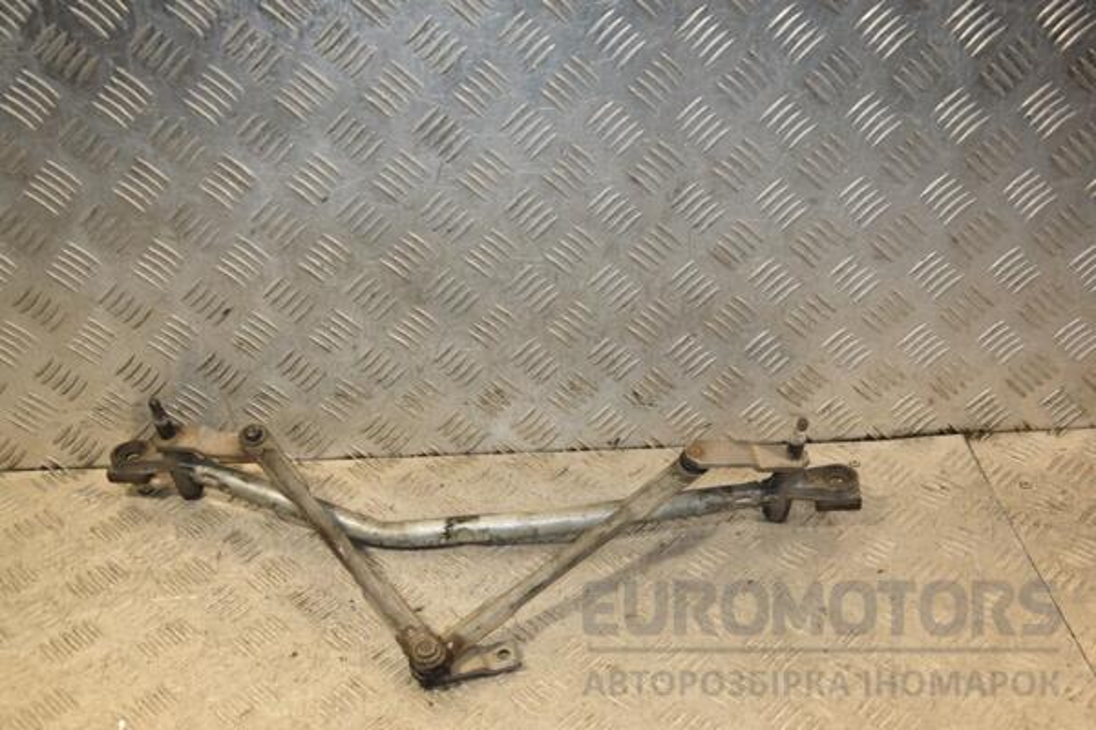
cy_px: 365
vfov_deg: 31.9
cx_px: 548
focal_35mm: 42
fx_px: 1279
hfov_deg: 46.4
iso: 800
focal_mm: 28
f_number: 5
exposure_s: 1/200
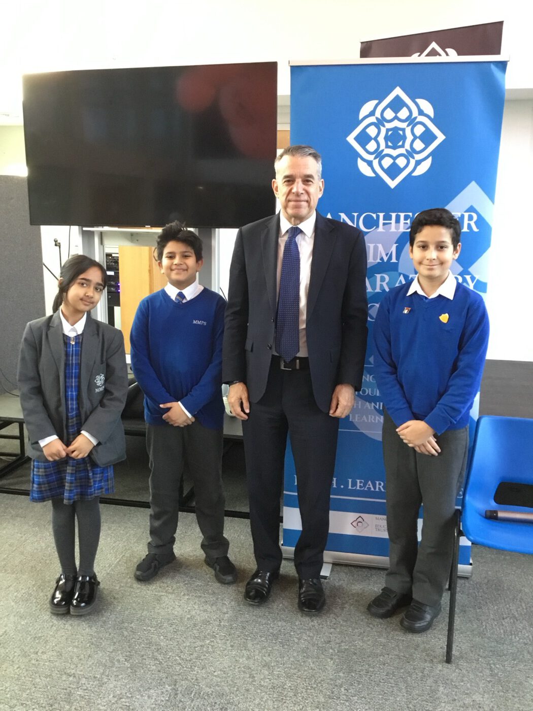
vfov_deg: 58.4
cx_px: 266
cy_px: 356
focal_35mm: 31
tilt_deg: -10.3
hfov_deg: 45.4
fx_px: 636
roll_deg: -0.8
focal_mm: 3.3
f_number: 2.4
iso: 200
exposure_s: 1/33
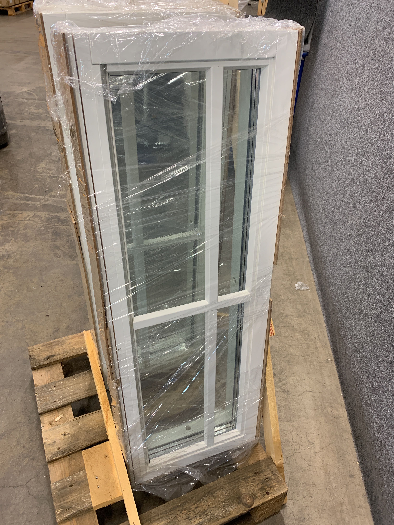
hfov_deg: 53.1
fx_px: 395
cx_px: 197
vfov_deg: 67.3
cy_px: 262
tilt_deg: -35.5
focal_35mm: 26
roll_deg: -2.8
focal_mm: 4.25
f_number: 1.8
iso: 100
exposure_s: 1/63
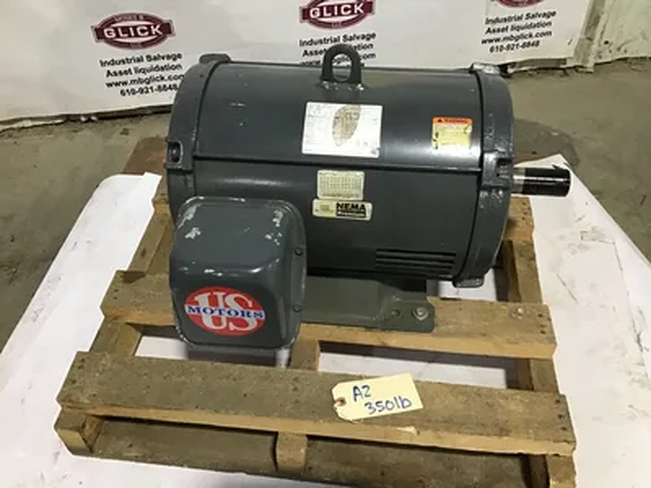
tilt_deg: -46.7
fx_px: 583
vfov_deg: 45.4
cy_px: 244
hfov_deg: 58.4
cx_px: 326
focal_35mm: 31
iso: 200
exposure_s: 1/30
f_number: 2.4
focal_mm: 3.3
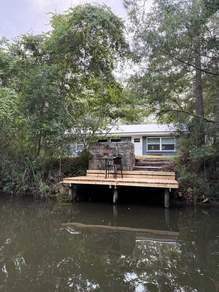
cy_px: 146
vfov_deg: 71.6
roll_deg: -0.5
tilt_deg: +6.1
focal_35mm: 24
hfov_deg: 56.8
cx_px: 110
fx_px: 202
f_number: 1.78
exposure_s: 1/126
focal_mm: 6.76
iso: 200
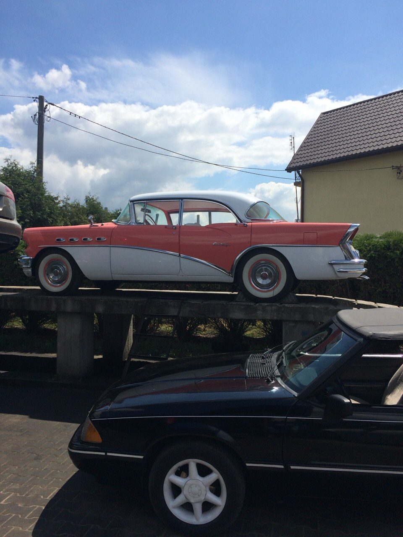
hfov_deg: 48.2
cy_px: 268
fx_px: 450
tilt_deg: -0.5
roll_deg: -0.7
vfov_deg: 61.7
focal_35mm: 29
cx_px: 202
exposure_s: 1/3425
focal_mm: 4.15
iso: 32
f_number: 2.2
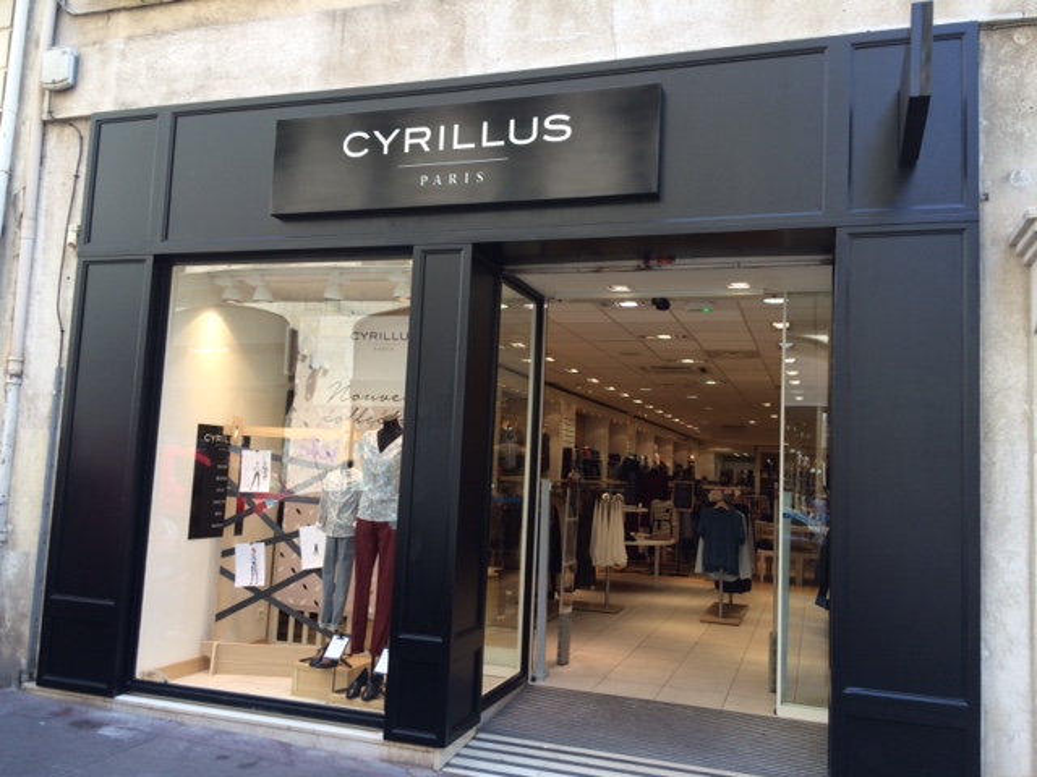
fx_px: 869
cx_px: 518
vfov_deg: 48.2
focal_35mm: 29
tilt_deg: +4.9
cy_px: 388
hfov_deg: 61.7
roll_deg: -2.0
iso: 32
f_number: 2.2
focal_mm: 4.15
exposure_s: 1/181
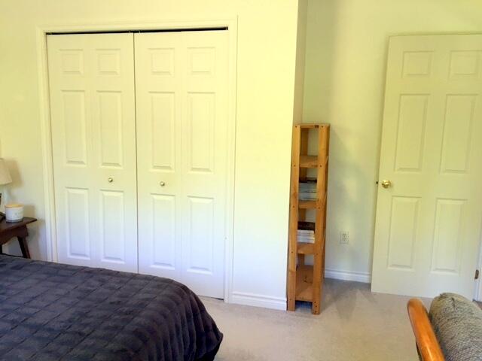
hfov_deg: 61.7
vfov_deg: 48.2
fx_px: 404
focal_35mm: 29
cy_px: 180
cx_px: 241
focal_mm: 4.15
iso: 64
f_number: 2.2
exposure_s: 1/30
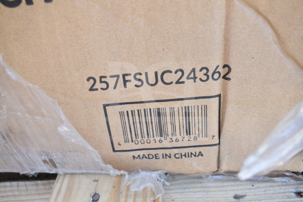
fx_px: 278
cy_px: 101
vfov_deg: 40.0
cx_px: 152
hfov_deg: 57.2
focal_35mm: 33
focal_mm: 22
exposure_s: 1/100
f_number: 5
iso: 200
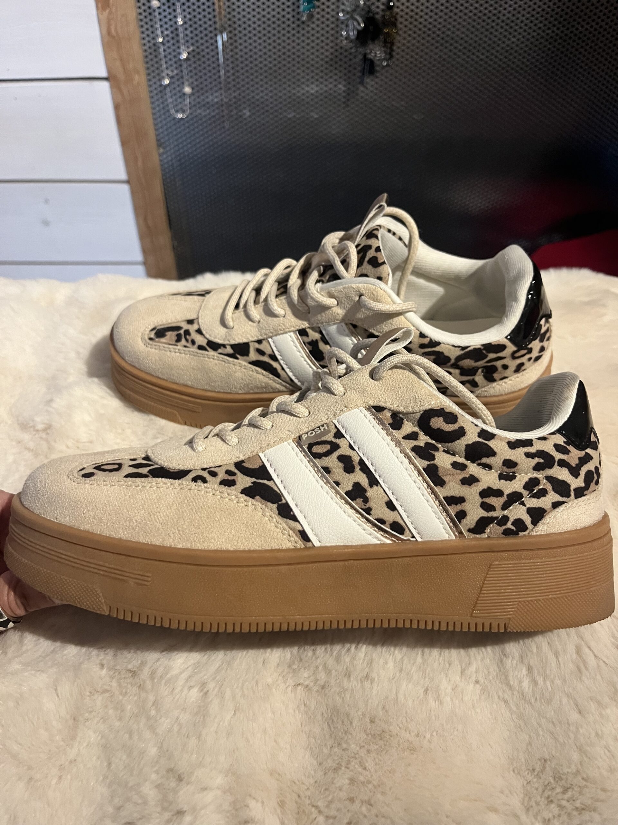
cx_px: 309
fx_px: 619
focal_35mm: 26
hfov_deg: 53.1
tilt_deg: -45.3
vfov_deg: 67.3
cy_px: 412
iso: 320
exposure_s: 1/60
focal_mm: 5.1
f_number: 1.6
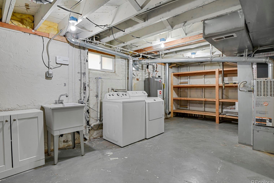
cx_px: 135
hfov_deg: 90.0
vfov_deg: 67.4
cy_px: 89
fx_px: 137
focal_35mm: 18
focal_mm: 17
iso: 250
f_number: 8
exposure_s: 5
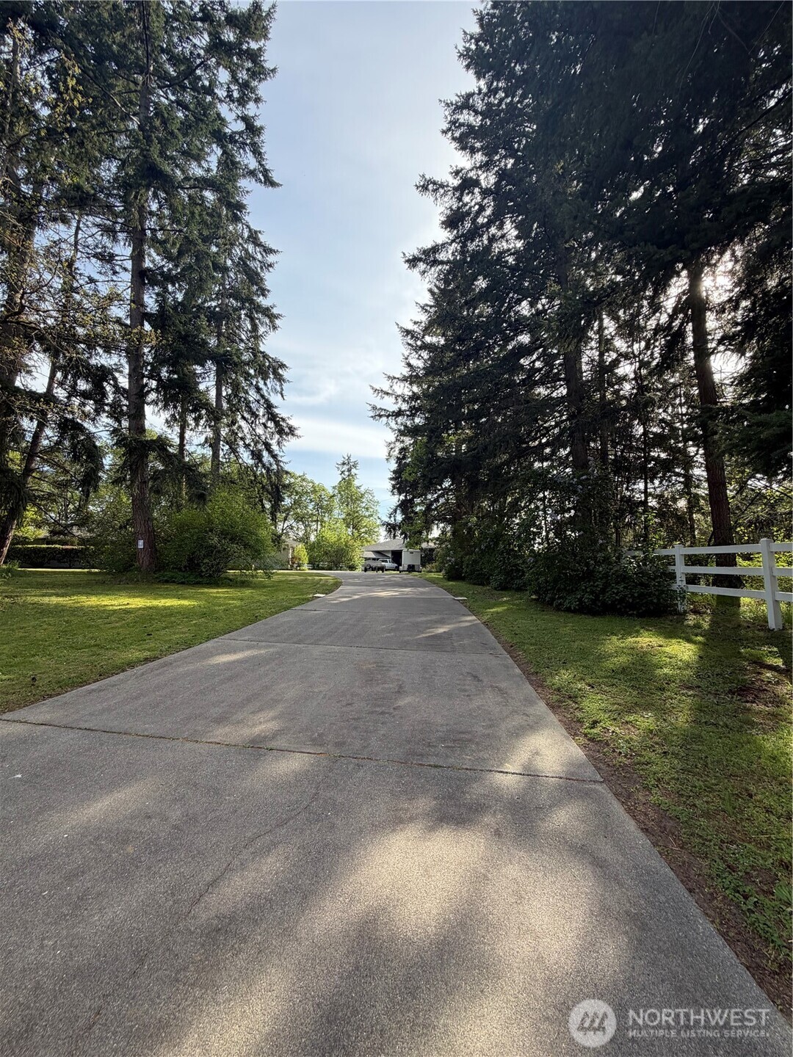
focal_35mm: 14
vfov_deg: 102.1
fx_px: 428
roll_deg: -1.8
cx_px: 396
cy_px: 528
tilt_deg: +6.6
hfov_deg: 85.7
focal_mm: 2.22
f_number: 2.2
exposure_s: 1/502
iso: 50
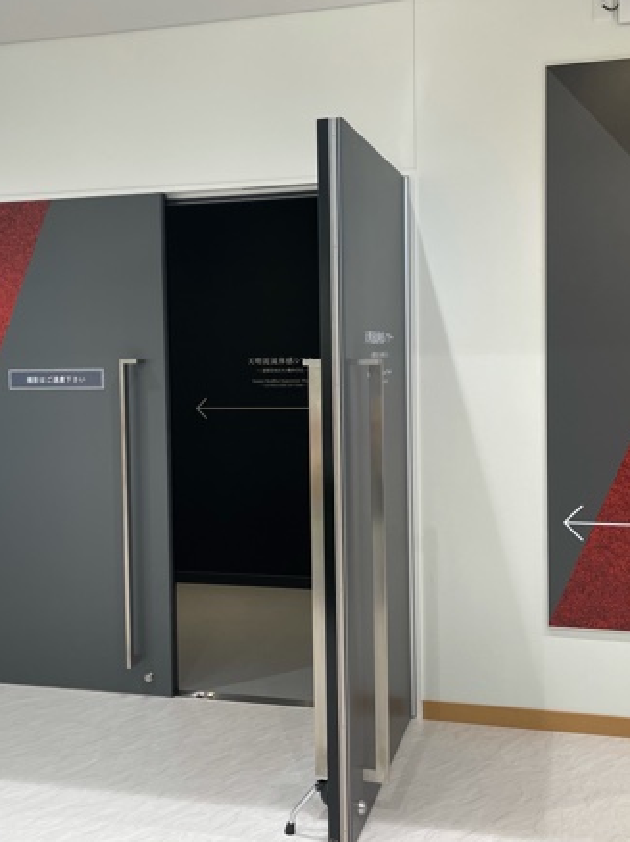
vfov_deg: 49.0
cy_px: 398
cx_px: 302
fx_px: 923
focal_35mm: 38
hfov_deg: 37.7
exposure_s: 1/100
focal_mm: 4.2
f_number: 1.6
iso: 80
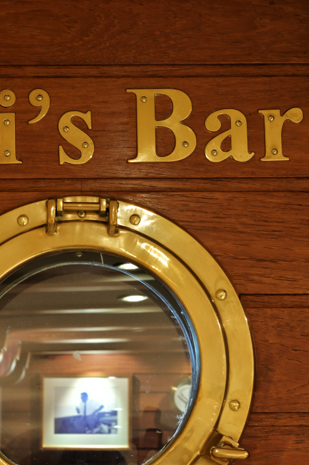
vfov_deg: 18.0
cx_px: 87
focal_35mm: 113
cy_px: 345
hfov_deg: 12.1
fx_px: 1457
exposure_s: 3
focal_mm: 70
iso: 100
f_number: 22
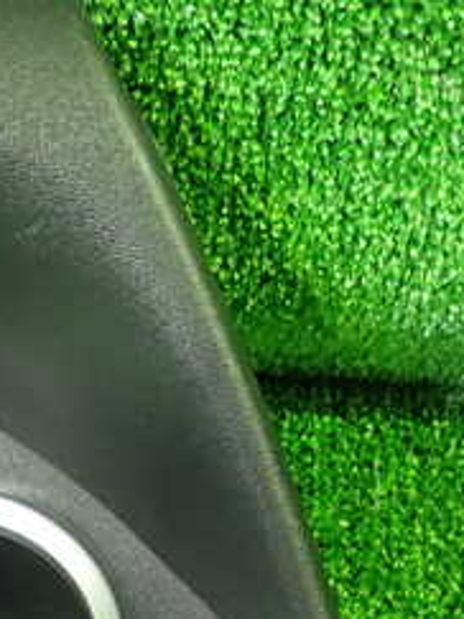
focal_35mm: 94
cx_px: -79
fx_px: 1681
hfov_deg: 15.2
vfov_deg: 20.7
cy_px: 471
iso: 800
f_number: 2.7
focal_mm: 6.83
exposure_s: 1/20
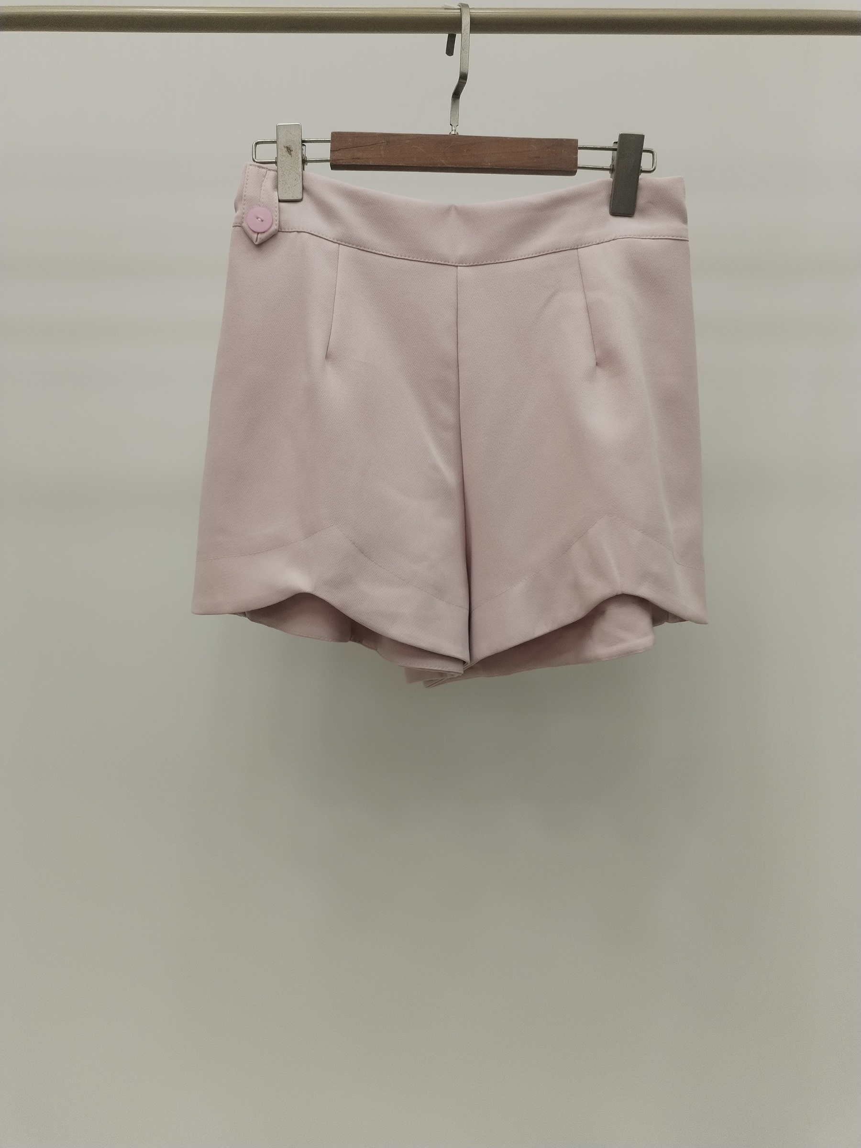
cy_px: 574
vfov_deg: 61.7
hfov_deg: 48.2
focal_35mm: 29
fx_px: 962
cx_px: 430
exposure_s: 1/120
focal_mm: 4.75
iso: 165
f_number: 1.8
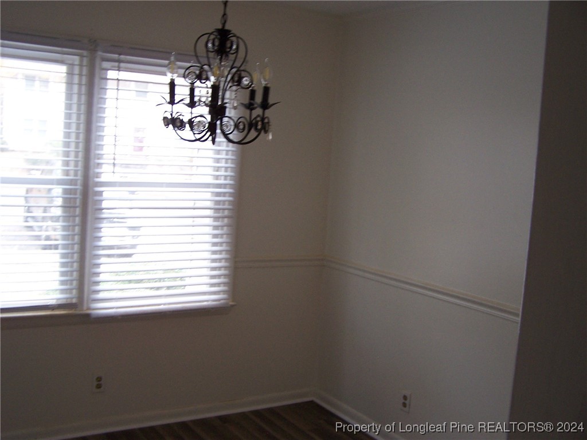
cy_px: 220
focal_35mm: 38
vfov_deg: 37.7
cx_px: 294
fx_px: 644
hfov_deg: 49.0
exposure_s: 1/15
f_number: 2.8
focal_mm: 6.3
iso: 140
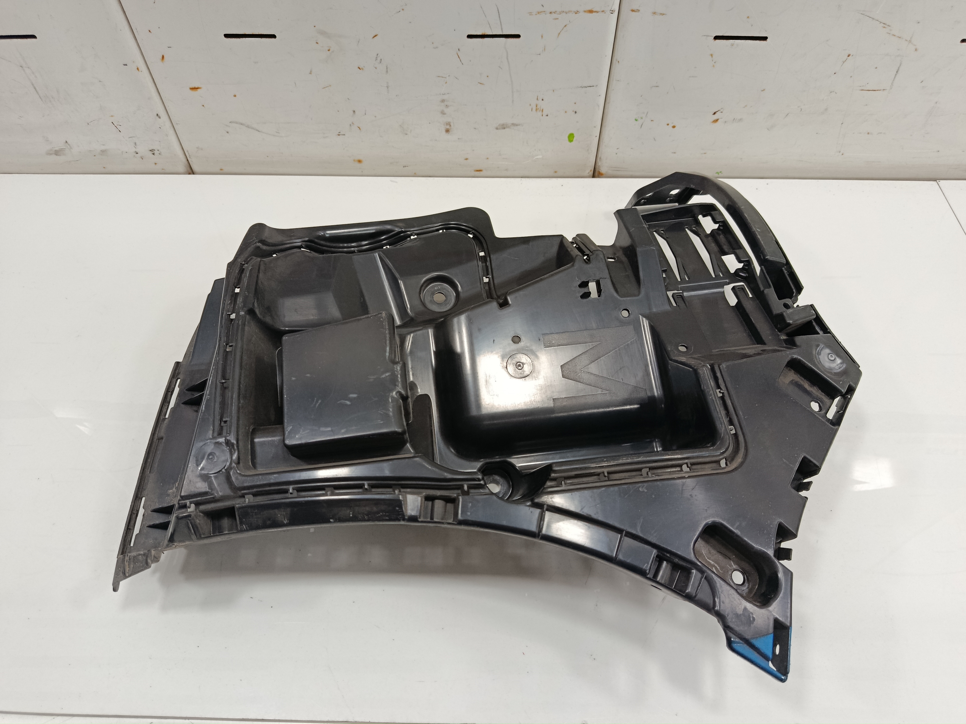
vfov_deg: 56.8
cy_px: 362
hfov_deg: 71.6
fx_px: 670
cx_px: 483
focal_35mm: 24
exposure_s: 1/100
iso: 1158
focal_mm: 5.24
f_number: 1.7
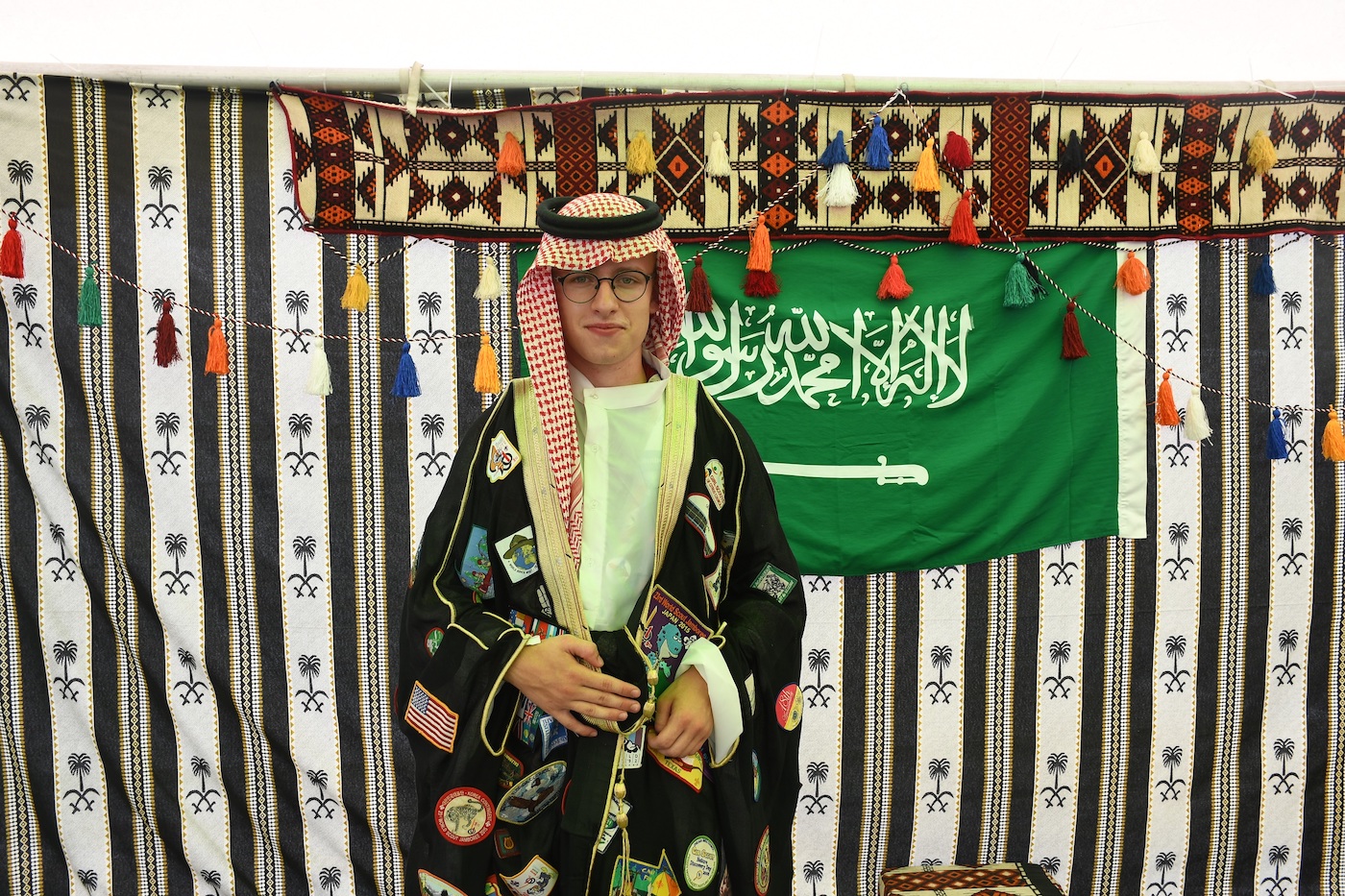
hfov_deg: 61.9
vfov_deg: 43.6
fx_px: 1121
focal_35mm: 30
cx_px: 672
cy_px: 448
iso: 125
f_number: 5
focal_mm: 20
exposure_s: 1/100
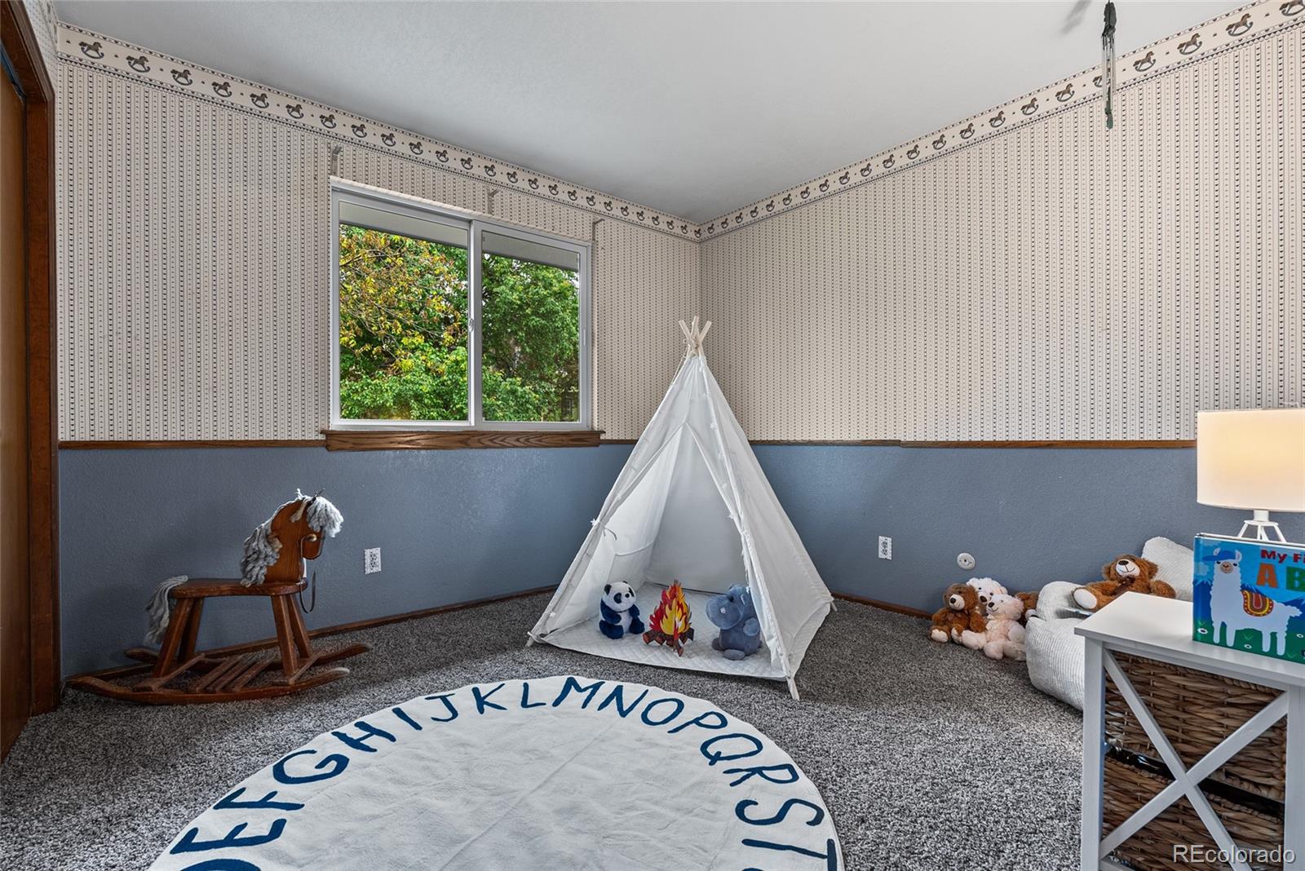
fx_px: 580
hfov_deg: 96.7
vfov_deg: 73.8
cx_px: 652
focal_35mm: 16
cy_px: 436
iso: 200
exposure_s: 2
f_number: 8
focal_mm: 16
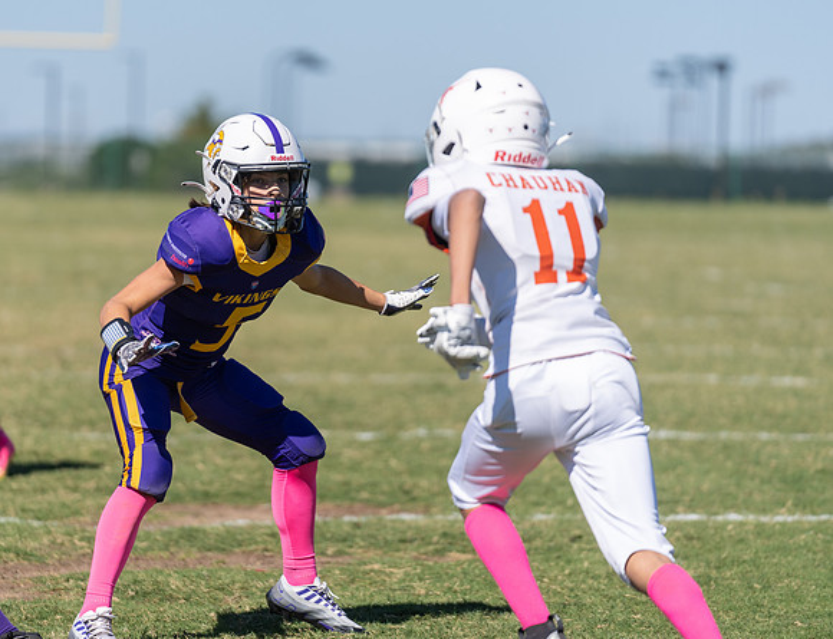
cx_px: 298
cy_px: 287
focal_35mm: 241
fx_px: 5843
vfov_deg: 6.3
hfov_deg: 8.2
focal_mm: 195
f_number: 2.8
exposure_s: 1/2500
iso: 100
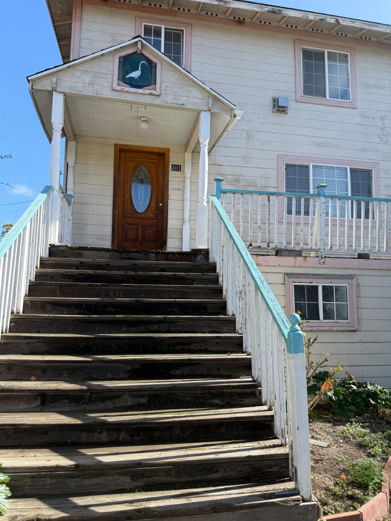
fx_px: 361
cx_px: 196
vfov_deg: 71.6
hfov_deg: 56.8
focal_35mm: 24
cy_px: 260
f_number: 1.78
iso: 80
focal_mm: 6.76
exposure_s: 1/1812
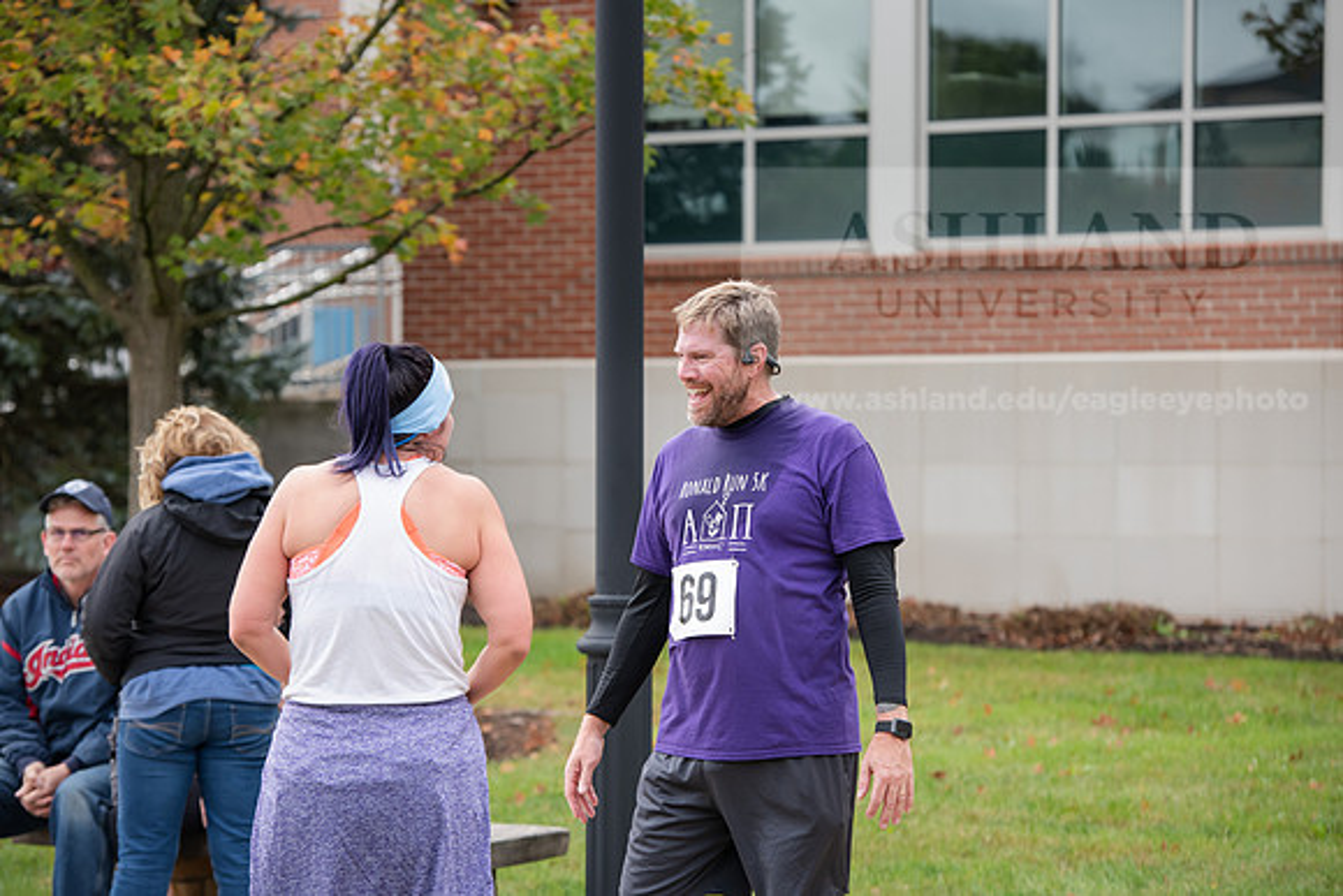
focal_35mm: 130
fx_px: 4851
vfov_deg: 10.6
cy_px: 448
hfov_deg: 15.8
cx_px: 672
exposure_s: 1/320
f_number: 4.5
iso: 400
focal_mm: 130
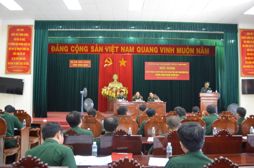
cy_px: 84
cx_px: 127
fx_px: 211
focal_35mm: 30
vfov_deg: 43.4
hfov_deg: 62.0
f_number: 3.8
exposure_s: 1/30
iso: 1100
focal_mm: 20
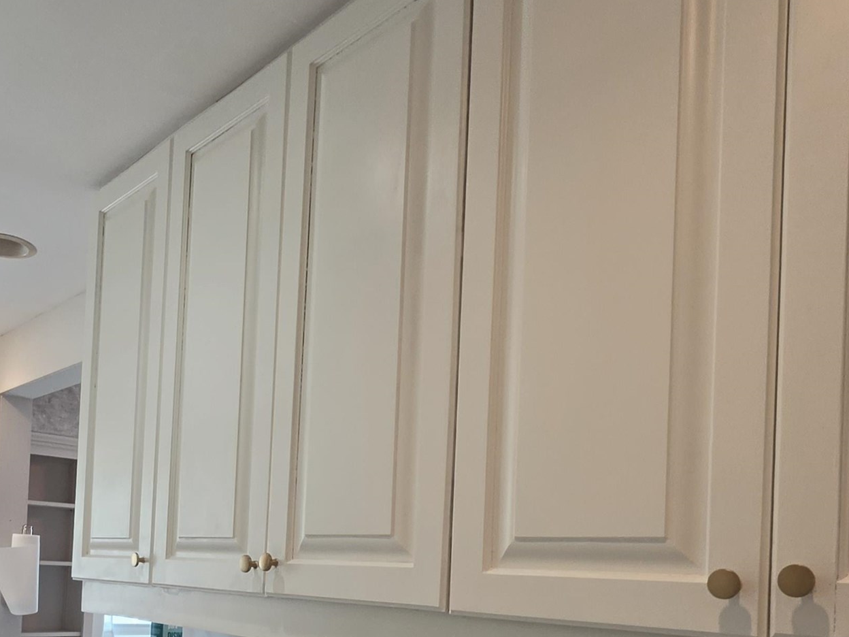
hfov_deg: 55.9
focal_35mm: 32
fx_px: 785
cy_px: 582
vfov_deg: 40.6
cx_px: 303
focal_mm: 2.2
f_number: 1.9
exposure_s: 1/120
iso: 100
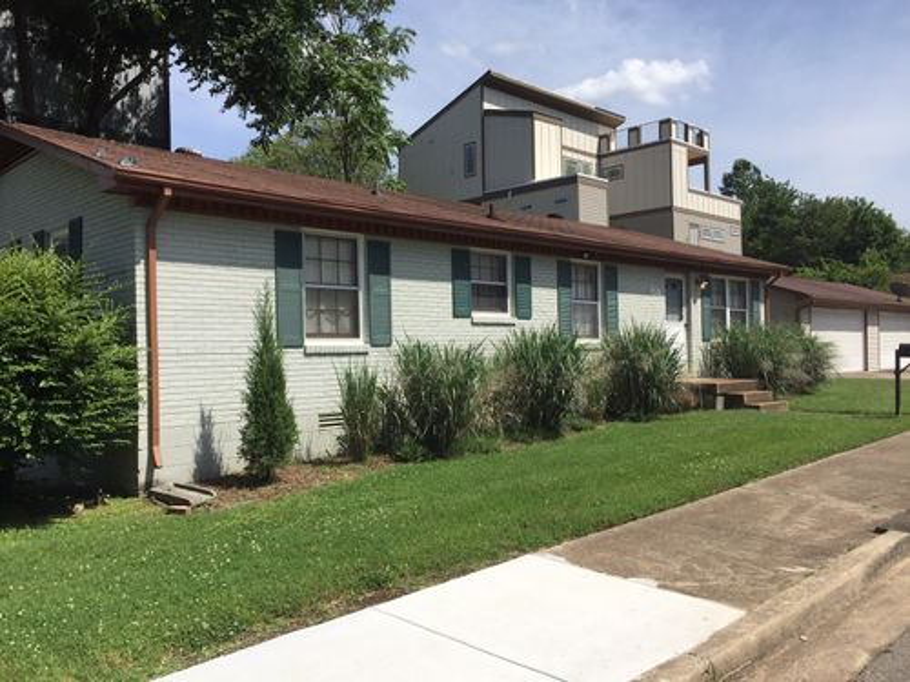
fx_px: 762
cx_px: 455
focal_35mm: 29
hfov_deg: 61.7
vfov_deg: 48.2
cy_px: 341
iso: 32
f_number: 2.2
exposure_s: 1/3049
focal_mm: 4.15
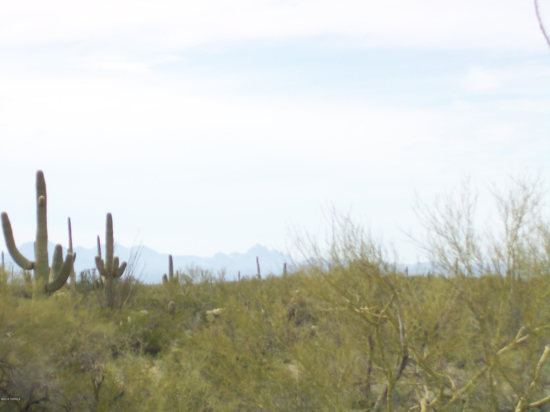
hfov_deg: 18.2
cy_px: 206
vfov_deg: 13.7
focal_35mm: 108
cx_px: 275
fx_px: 1716
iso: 80
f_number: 4.8
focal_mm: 18
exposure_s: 1/426
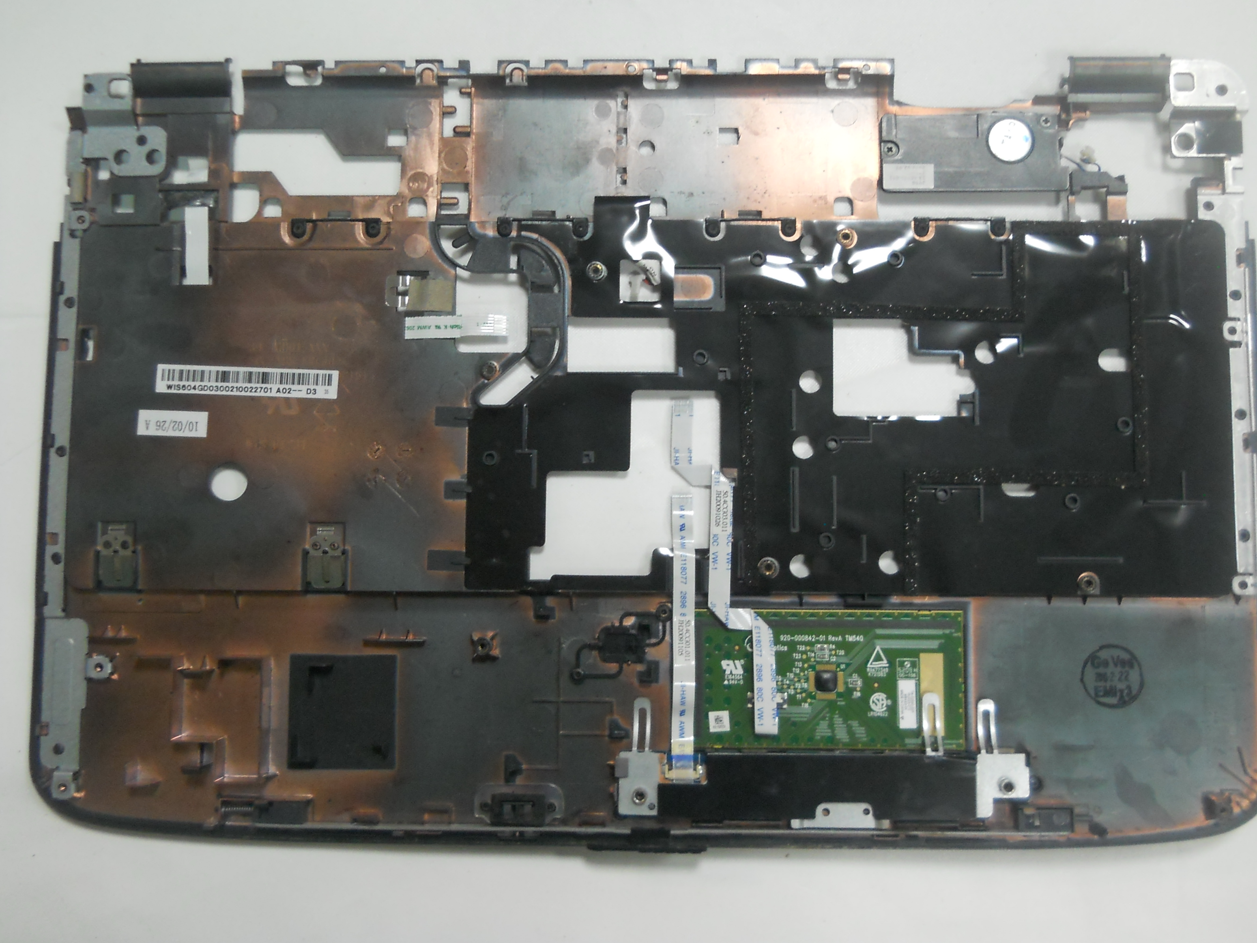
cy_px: 470
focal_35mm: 42
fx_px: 1525
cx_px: 643
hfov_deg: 44.8
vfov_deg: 34.4
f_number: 3.1
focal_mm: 6.72
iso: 320
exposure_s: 1/30
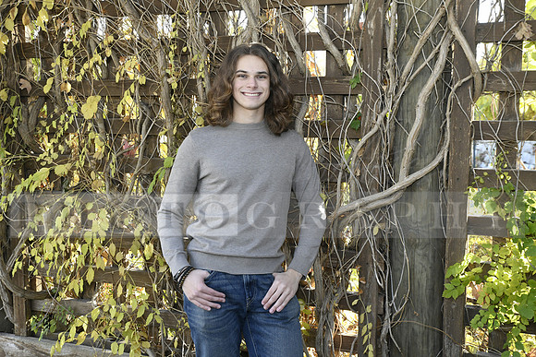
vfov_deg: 29.3
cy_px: 178
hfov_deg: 42.7
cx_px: 268
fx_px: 685
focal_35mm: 46
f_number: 8
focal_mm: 46
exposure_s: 1/160
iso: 1600
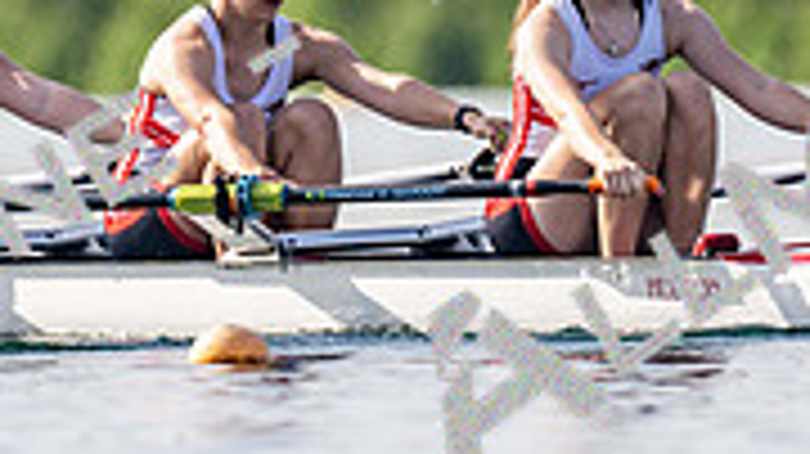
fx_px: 43510
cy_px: 79
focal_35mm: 2027
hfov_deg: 1.1
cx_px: 45
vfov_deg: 0.6
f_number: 5.6
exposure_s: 1/2500
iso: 250
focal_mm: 600
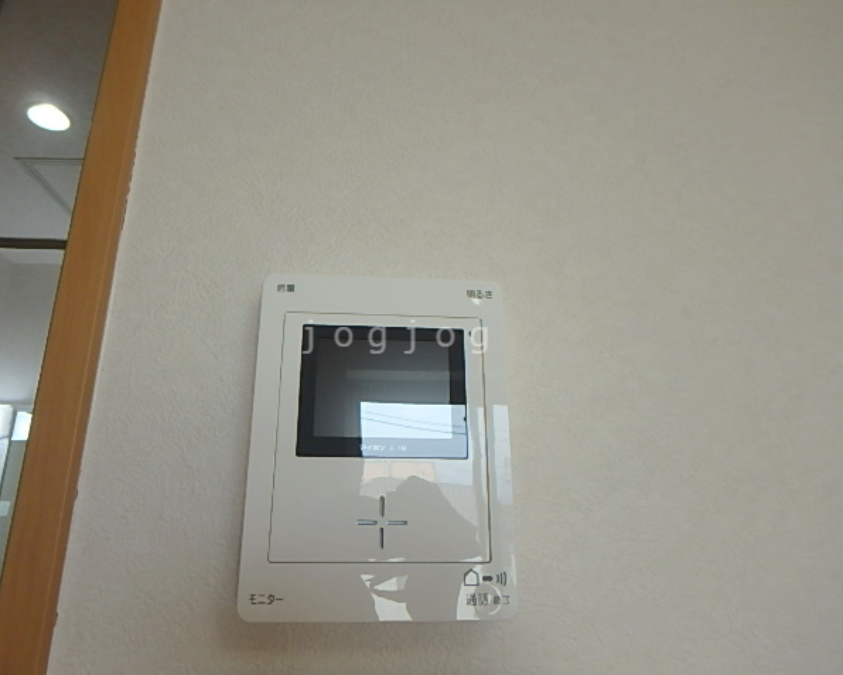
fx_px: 549
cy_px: 337
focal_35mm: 22
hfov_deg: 75.0
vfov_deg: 63.1
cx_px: 399
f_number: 3.5
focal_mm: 3.7
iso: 125
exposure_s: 1/125
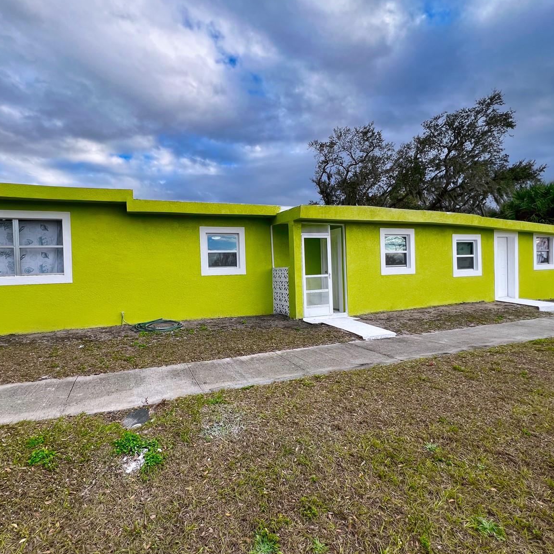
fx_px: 290
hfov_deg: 86.8
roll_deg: +2.7
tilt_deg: -0.7
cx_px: 235
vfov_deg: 87.4
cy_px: 277
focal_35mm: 16
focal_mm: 1.57
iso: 32
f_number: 1.8
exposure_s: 1/490
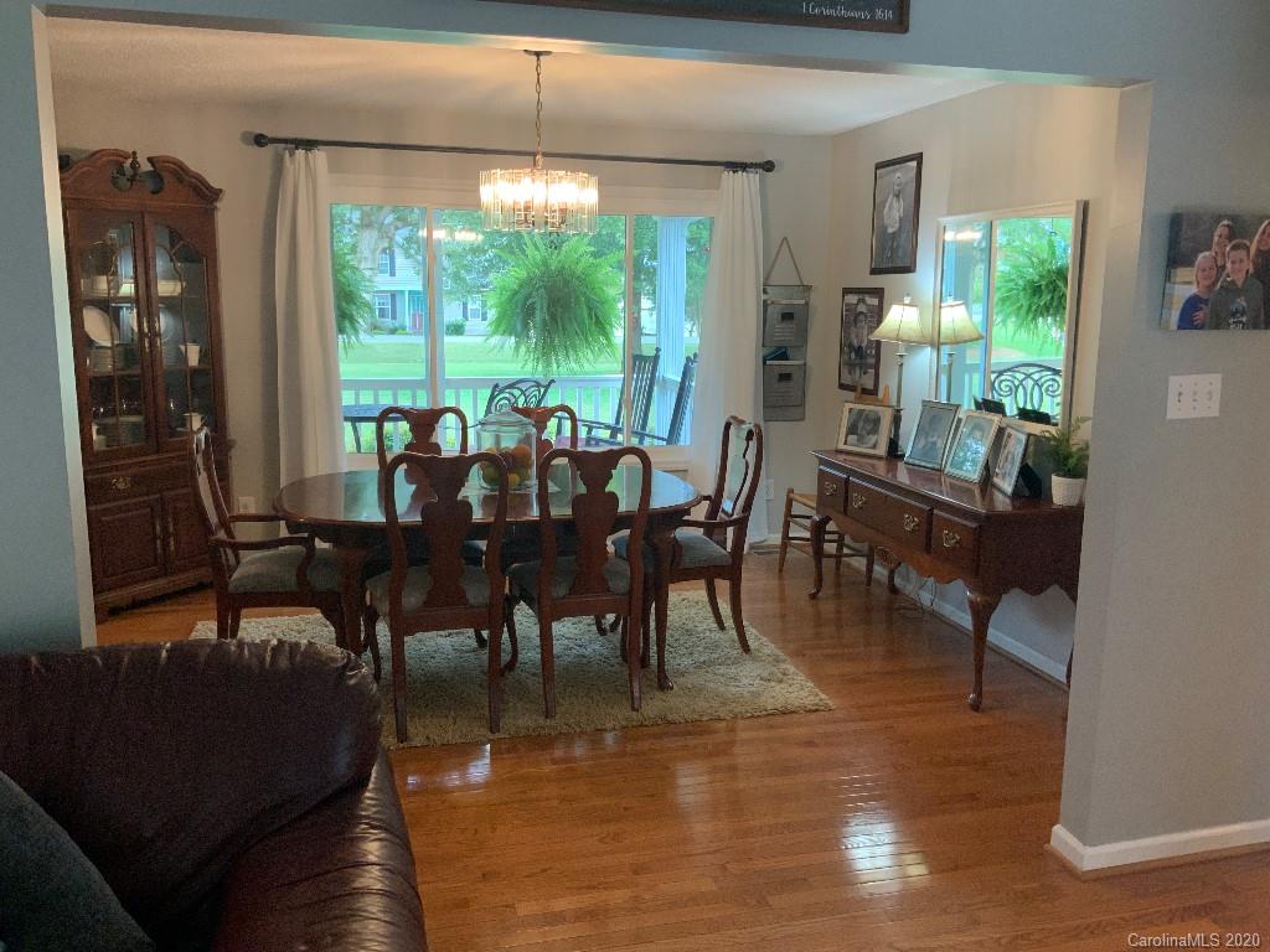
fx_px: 1064
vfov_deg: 48.2
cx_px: 635
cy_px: 476
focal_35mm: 29
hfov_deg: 61.7
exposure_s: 1/60
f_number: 1.8
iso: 160
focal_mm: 3
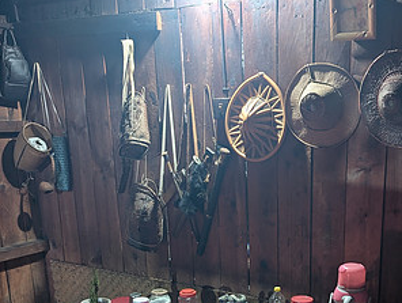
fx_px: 547
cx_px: 274
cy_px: 283
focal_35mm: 47
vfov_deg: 29.4
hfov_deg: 39.8
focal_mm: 6.9
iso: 236
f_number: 1.68
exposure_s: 1/2.94
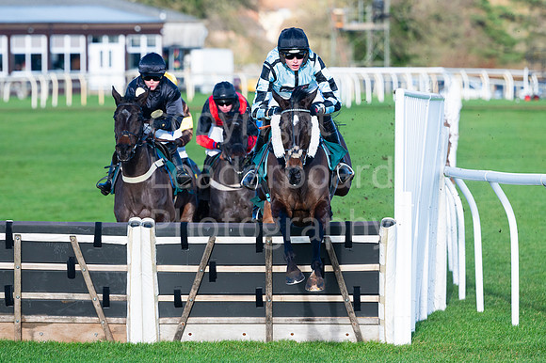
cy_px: 140
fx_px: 3917
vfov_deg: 5.3
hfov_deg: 8.0
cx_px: 265
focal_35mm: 258
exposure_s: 1/3200
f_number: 3.5
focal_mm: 175
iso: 320
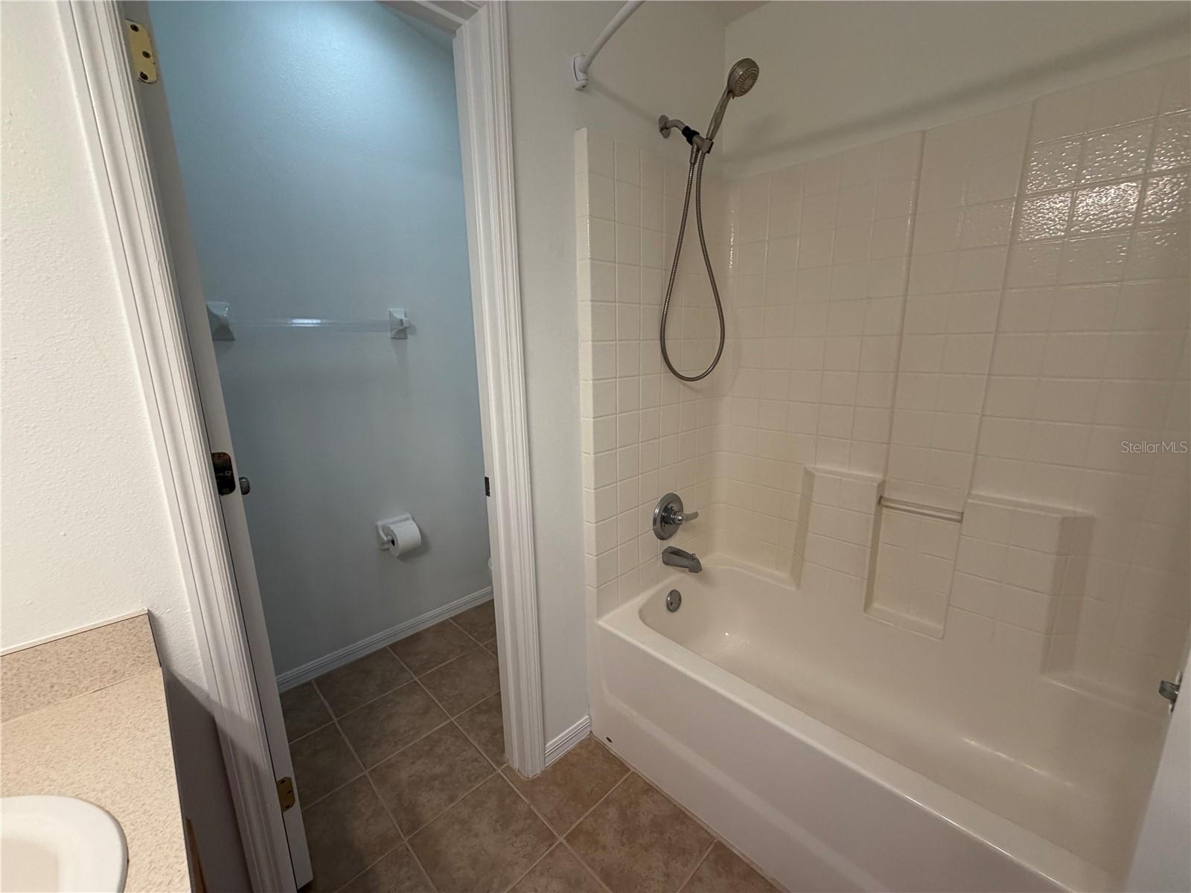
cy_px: 446
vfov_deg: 85.7
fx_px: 482
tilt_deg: -12.4
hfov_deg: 102.1
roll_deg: +1.6
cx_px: 596
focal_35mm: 14
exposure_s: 1/121
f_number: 2.2
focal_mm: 2.22
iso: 200
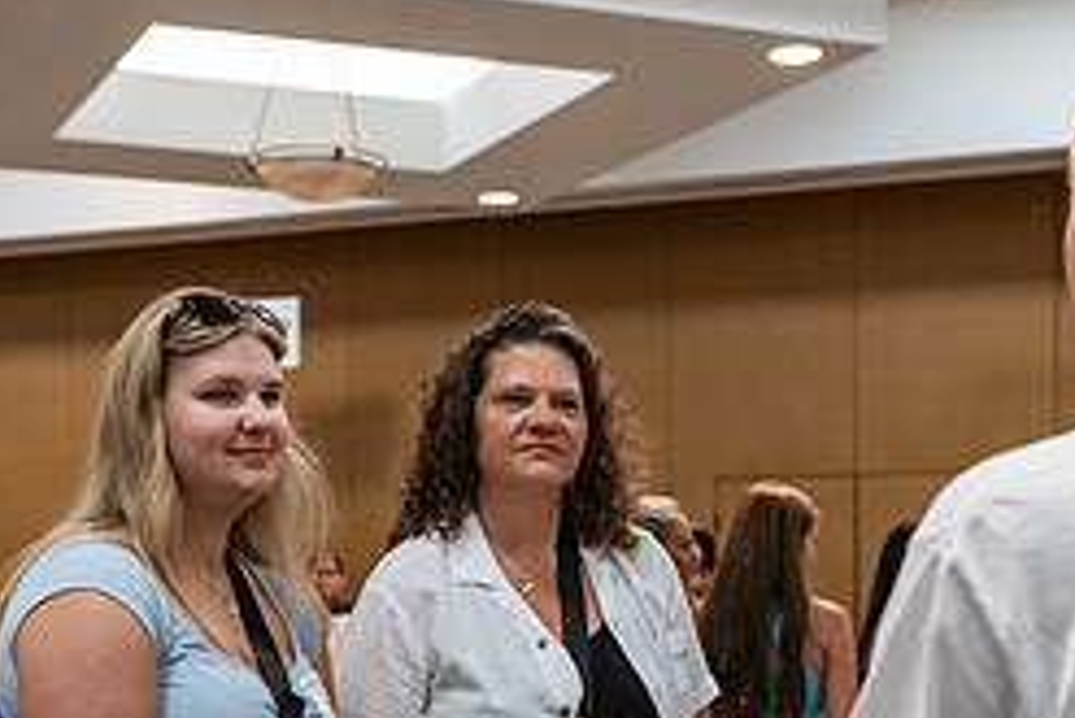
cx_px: 479
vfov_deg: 19.6
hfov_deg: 29.6
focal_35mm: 68
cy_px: 655
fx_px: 2032
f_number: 3.2
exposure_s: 1/250
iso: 3200
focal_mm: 29
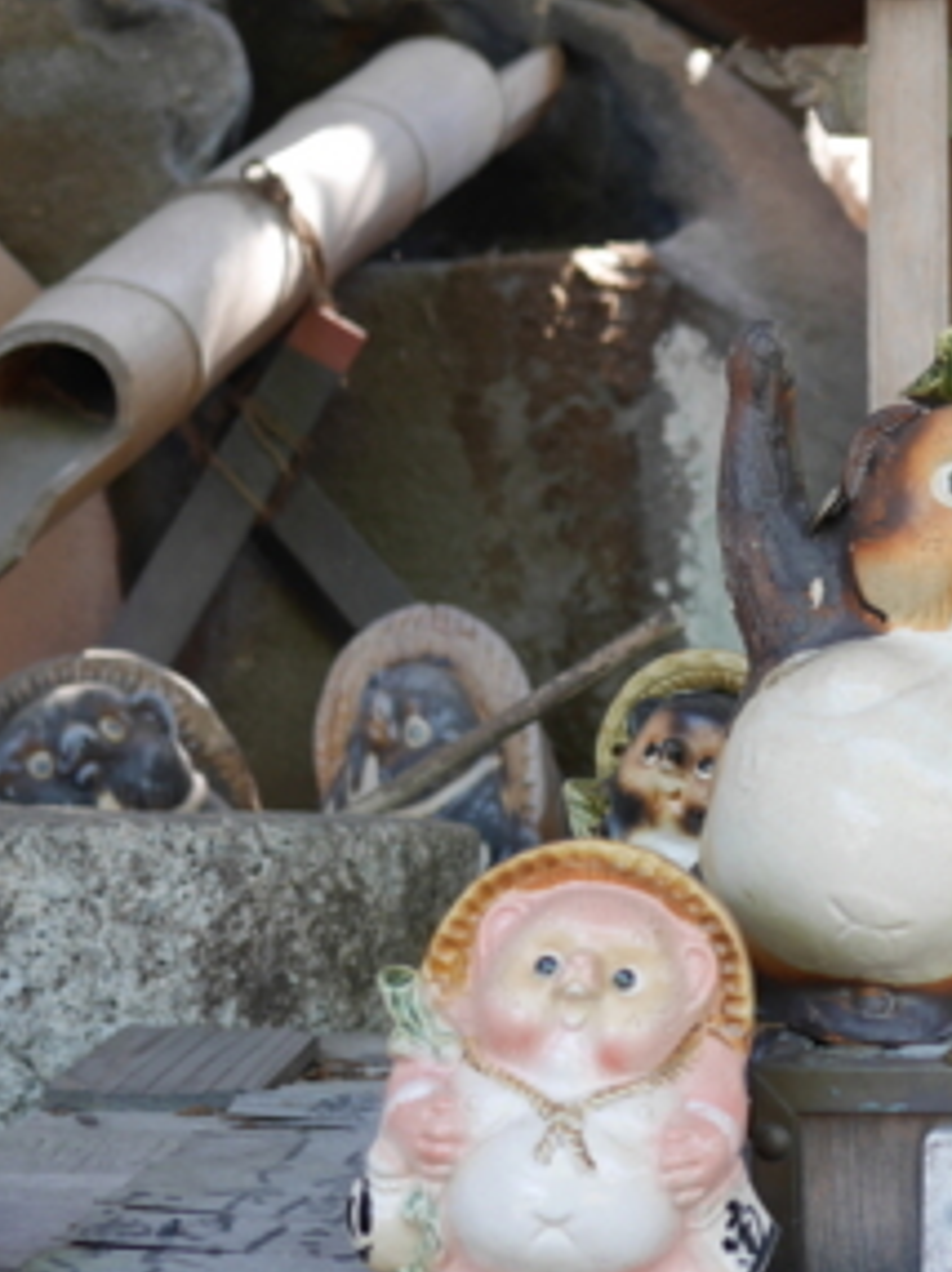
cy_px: 456
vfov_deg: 23.2
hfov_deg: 16.7
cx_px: 1197
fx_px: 3085
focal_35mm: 84
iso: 200
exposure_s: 1/160
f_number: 2.2
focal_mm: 20
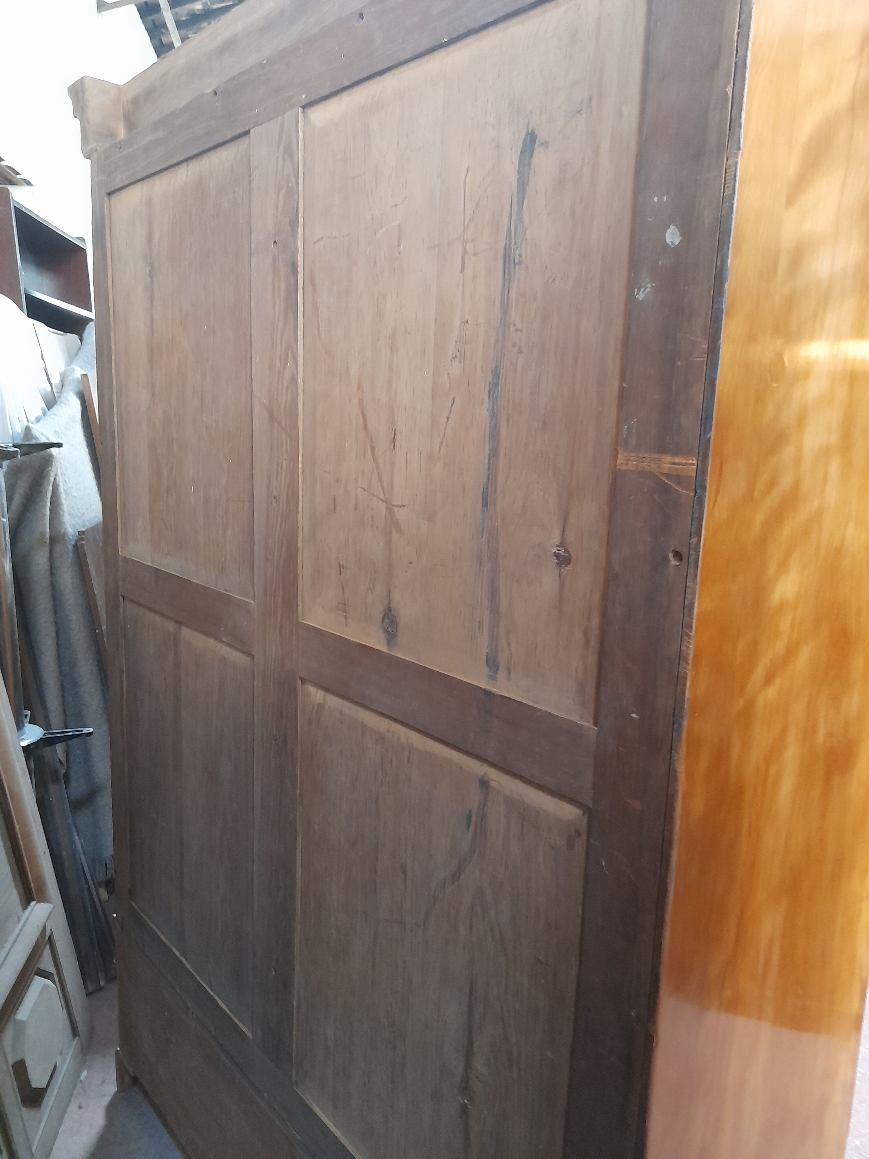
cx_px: 434
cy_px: 580
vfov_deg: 69.4
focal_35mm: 25
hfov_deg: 54.9
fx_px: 837
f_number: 2
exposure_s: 1/25
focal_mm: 4.6
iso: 640
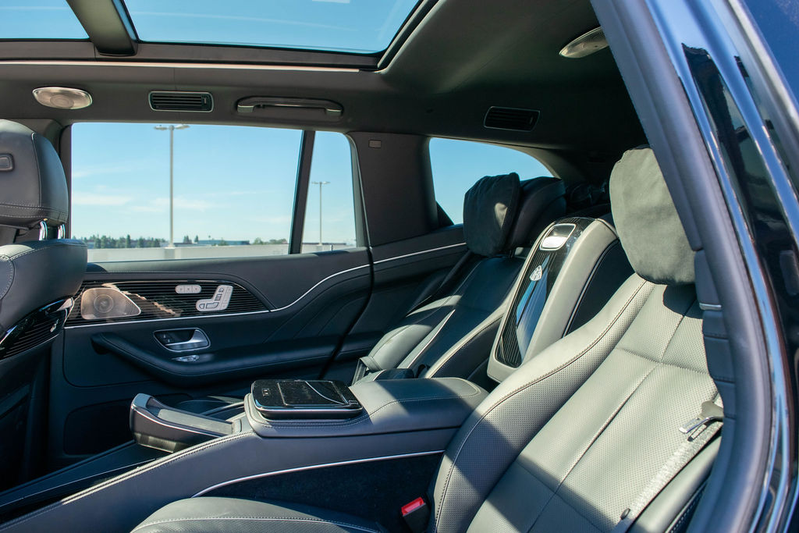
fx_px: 599
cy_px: 266
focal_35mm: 27
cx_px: 400
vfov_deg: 47.9
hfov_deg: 67.4
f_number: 6.3
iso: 400
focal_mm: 18
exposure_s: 1/160
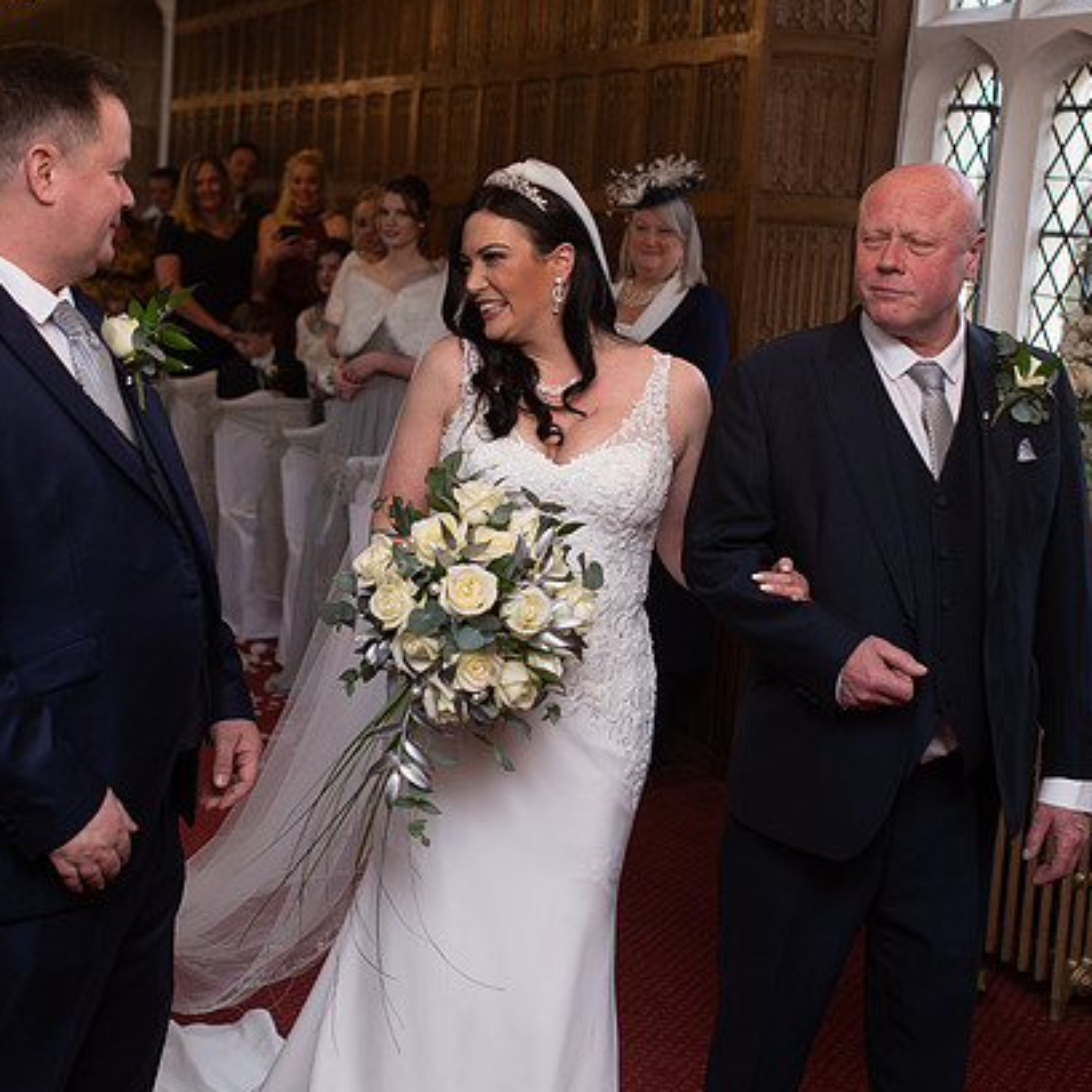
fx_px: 1999
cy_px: 481
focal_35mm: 56
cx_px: 508
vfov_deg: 30.5
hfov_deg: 30.5
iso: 200
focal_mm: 35
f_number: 2.8
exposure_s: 1/125
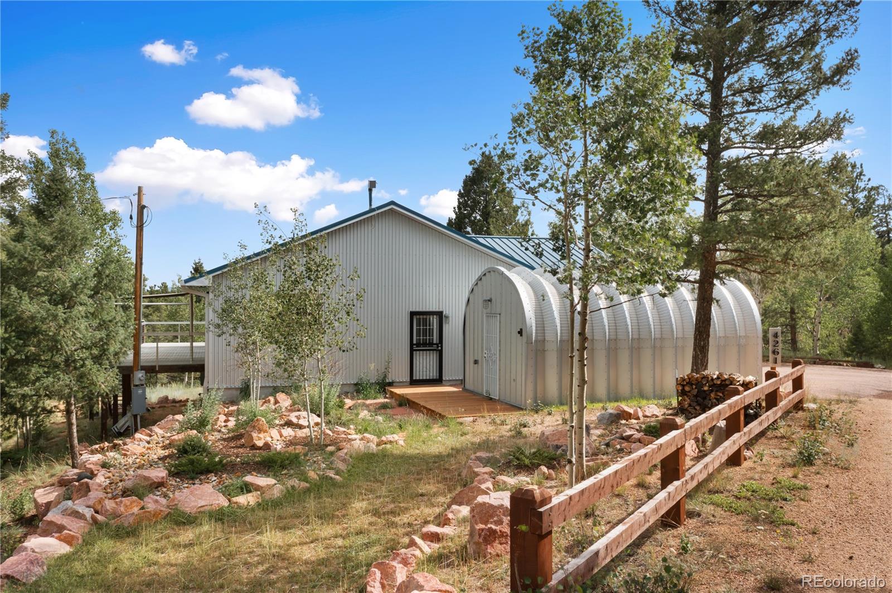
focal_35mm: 28
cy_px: 296
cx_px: 446
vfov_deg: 46.4
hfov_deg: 65.5
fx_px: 693
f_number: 6.3
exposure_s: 1/240
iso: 100
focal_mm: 10.26
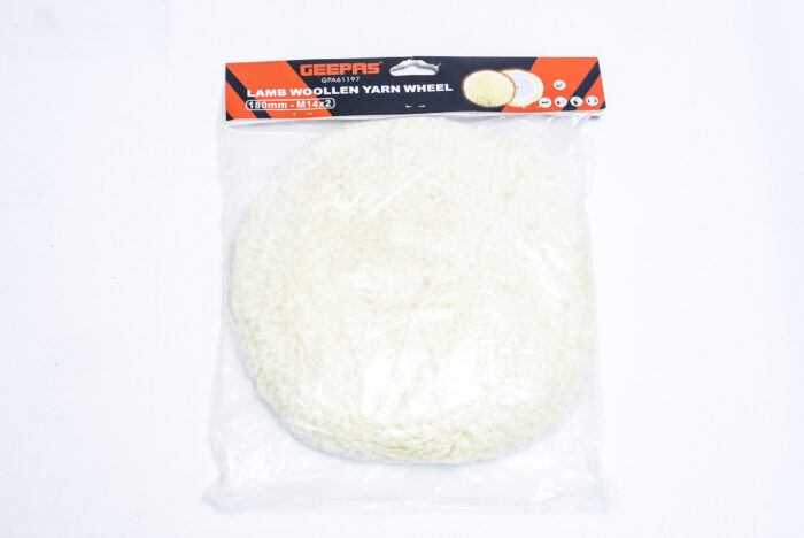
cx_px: 402
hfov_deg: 30.5
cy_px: 269
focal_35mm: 66
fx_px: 1475
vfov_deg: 20.7
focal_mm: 66
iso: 3200
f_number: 9
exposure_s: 1/160
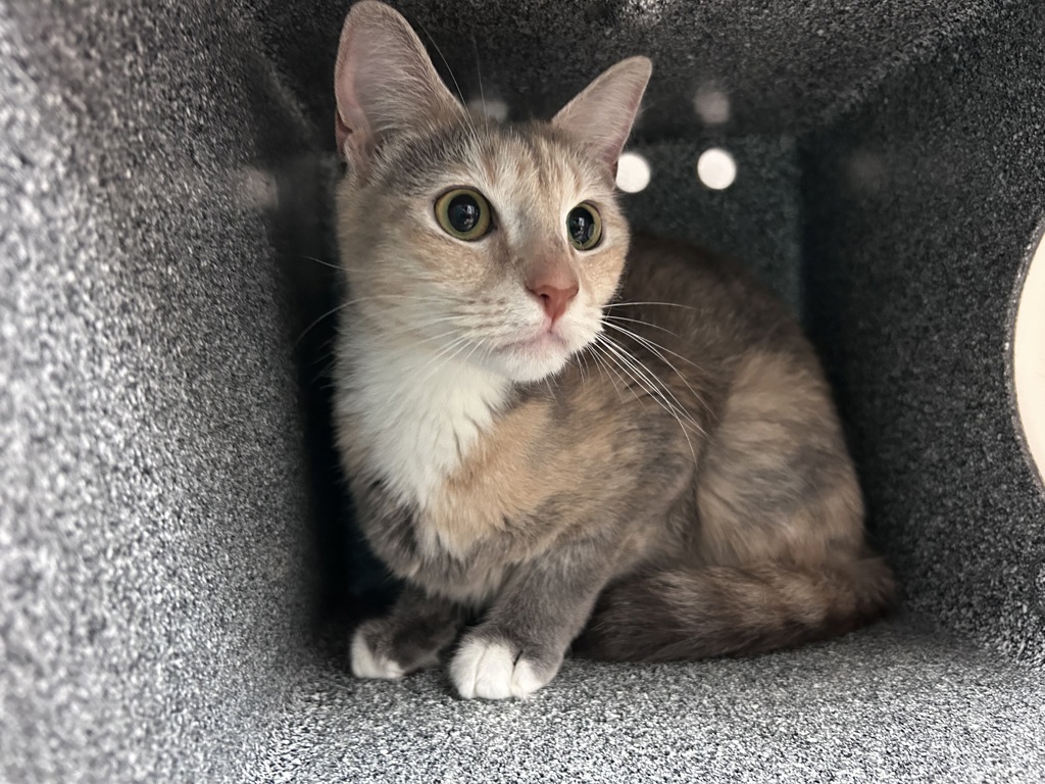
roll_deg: +3.8
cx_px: 522
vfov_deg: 53.1
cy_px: 392
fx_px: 785
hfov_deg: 67.3
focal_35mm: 26
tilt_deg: -2.0
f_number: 1.5
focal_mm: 5.7
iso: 500
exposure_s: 1/30
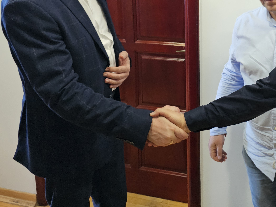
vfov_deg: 31.5
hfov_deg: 40.5
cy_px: 25
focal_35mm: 44
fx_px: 351
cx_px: 234
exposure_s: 1/120
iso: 800
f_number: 1.7
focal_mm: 6.3
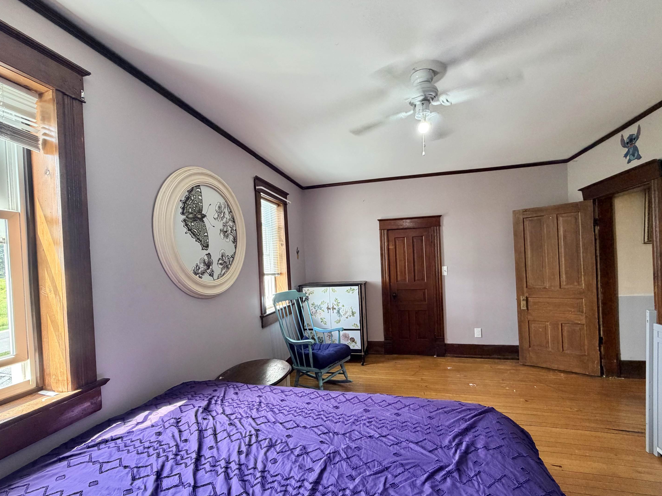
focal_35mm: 15
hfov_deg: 98.2
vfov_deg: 81.6
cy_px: 264
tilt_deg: -1.1
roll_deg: +2.4
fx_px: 287
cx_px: 334
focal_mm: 2.22
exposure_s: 1/60
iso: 160
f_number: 2.2
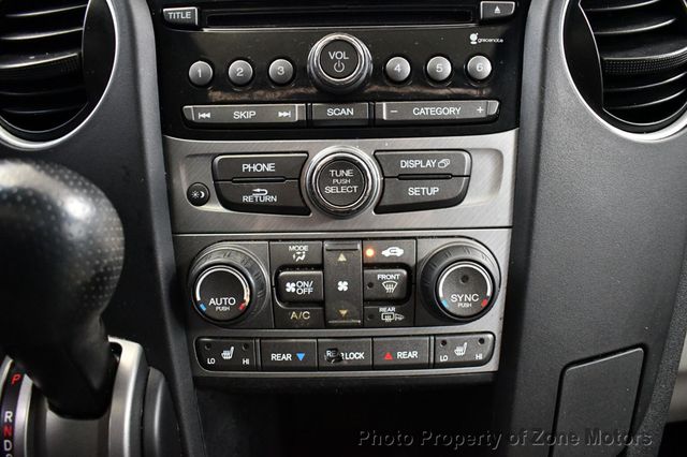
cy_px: 228
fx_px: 515
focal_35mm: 27
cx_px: 344
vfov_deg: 47.9
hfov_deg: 67.4
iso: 7200
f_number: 3.5
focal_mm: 18
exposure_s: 1/60
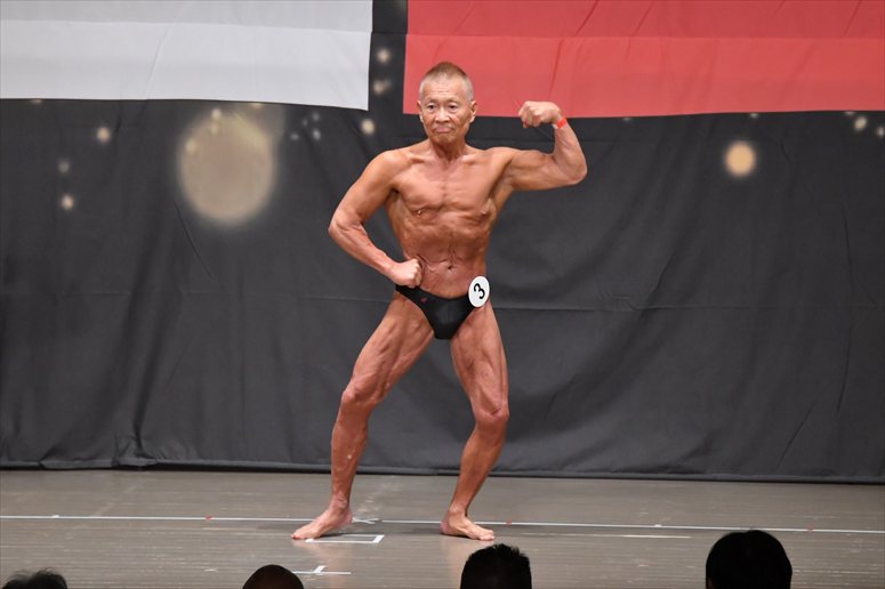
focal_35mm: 225
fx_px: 5529
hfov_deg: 9.2
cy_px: 294
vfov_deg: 6.1
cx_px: 442
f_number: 5.6
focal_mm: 150
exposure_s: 1/400
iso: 6400
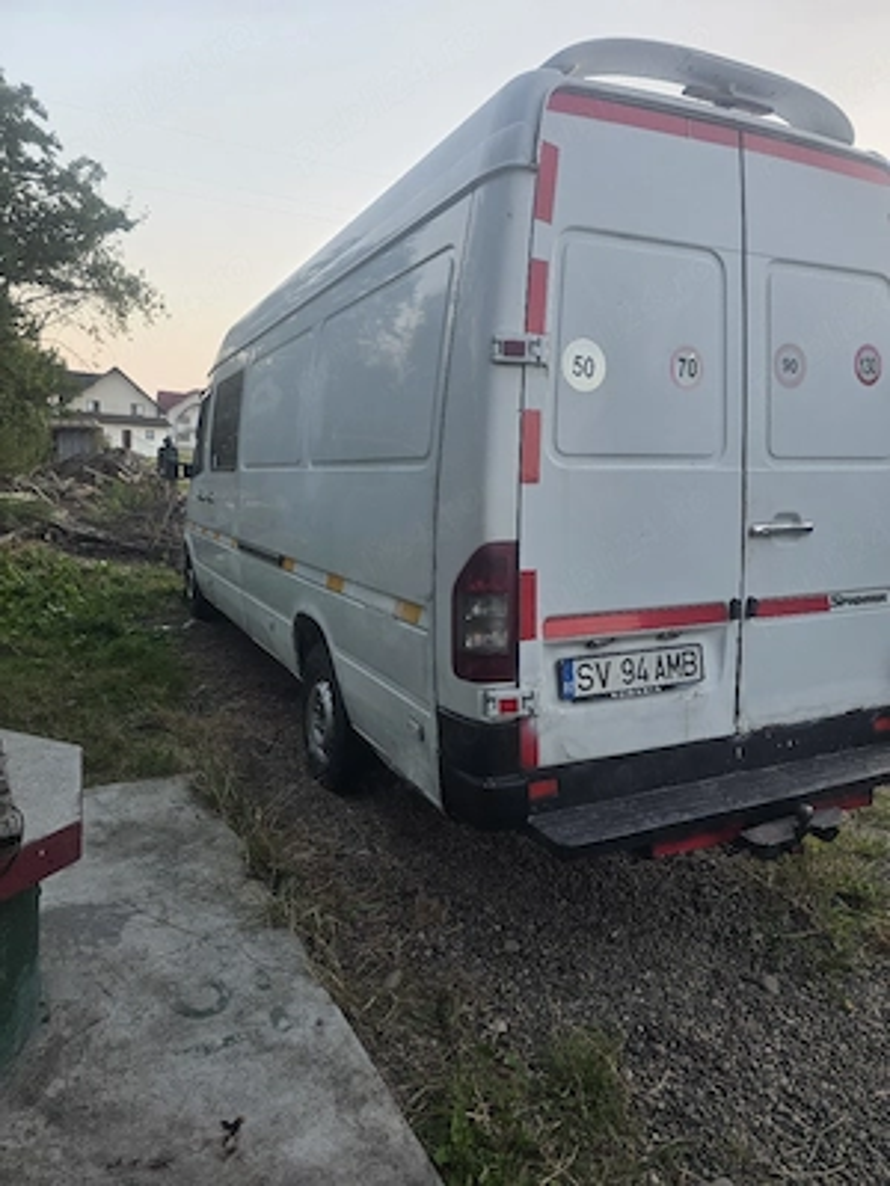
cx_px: 445
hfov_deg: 58.9
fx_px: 788
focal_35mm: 23
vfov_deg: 73.9
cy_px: 593
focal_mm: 6.3
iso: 64
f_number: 1.7
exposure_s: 1/182
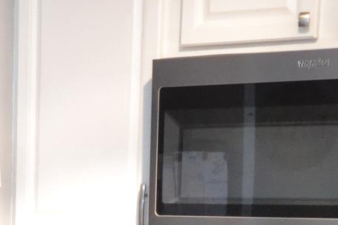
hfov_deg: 14.6
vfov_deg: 9.5
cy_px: 429
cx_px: -55
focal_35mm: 136
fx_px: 1276
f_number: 5.6
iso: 3200
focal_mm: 20
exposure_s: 1/40
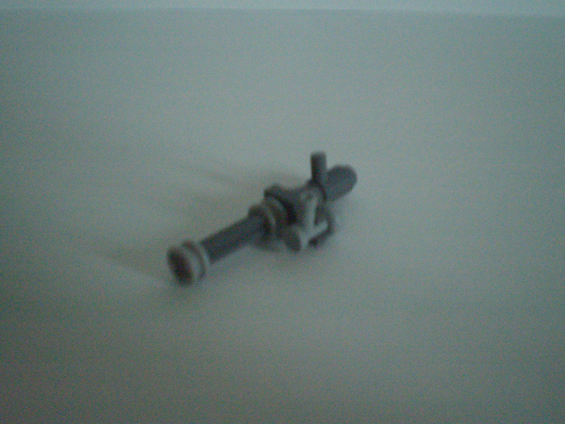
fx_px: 686
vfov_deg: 34.3
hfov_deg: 44.8
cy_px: 212
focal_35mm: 42
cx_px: 282
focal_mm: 7.4
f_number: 3.5
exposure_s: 1/8
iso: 1000
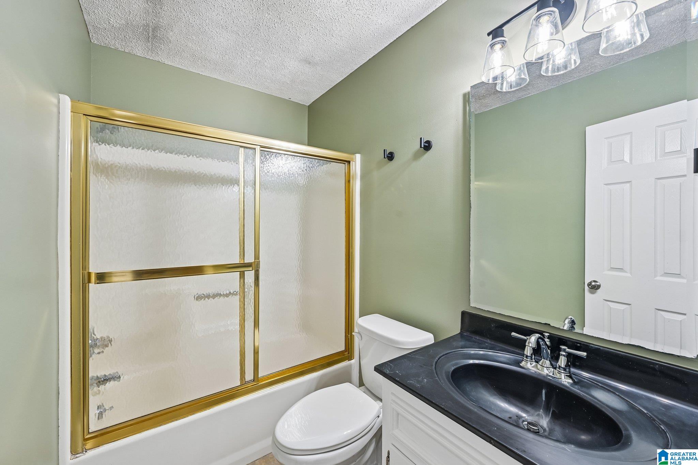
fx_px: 271
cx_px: 349
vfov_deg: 81.2
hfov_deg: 104.3
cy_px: 232
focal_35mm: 14
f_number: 8
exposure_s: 1/15
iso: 400
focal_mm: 14
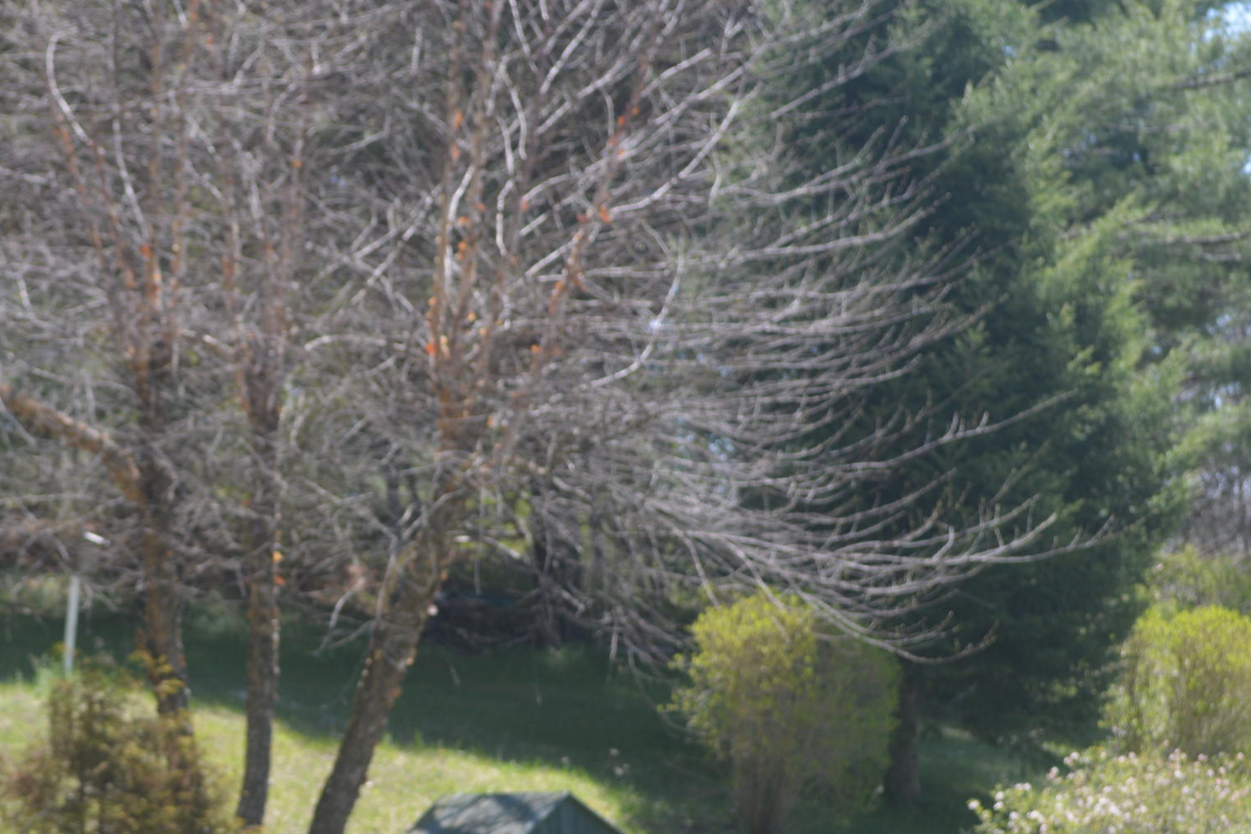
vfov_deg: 11.5
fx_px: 4135
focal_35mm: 119
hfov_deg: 17.1
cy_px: 599
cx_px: 266
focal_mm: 40
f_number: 6.3
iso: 100
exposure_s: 1/160
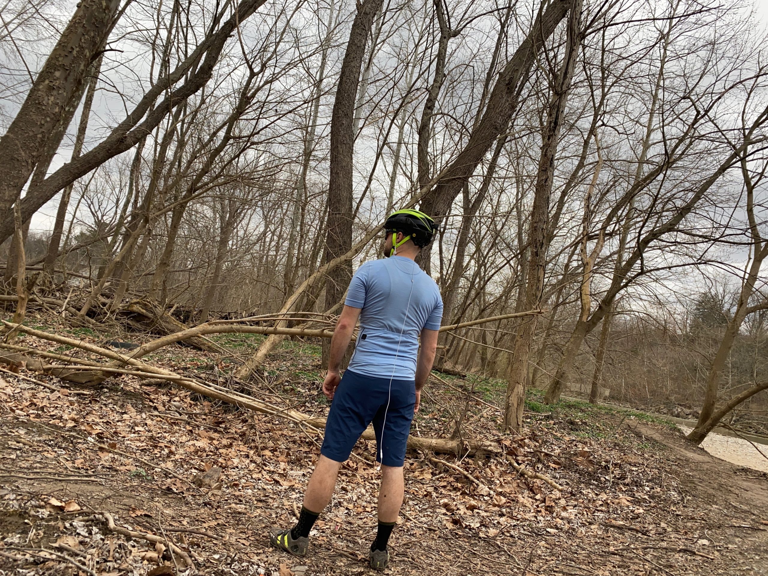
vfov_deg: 53.1
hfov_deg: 67.3
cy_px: 288
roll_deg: -10.3
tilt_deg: +7.0
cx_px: 384
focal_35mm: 26
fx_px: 577
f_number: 1.8
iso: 32
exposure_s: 1/481
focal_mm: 4.25
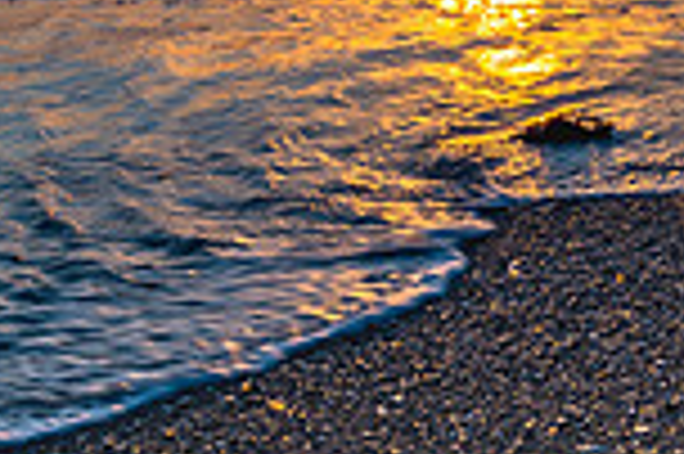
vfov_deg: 12.3
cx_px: 630
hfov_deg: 18.8
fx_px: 2031
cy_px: -164
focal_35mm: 107
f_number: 18
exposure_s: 1/13
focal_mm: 18
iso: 50
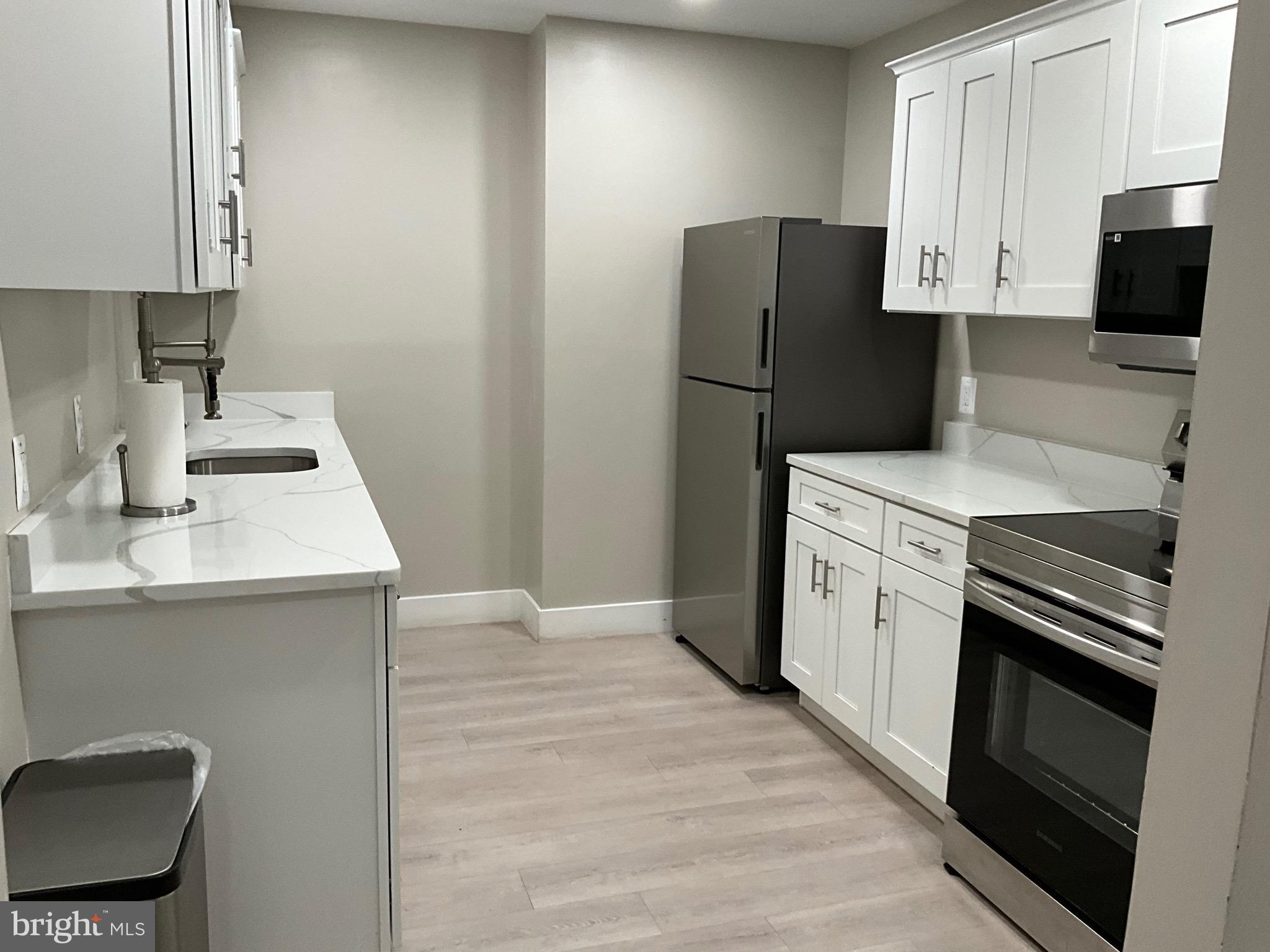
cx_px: 635
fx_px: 1064
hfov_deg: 61.7
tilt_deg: -9.1
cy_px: 476
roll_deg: -0.5
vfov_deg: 48.2
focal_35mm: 29
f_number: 1.8
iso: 80
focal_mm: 3
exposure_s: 1/60
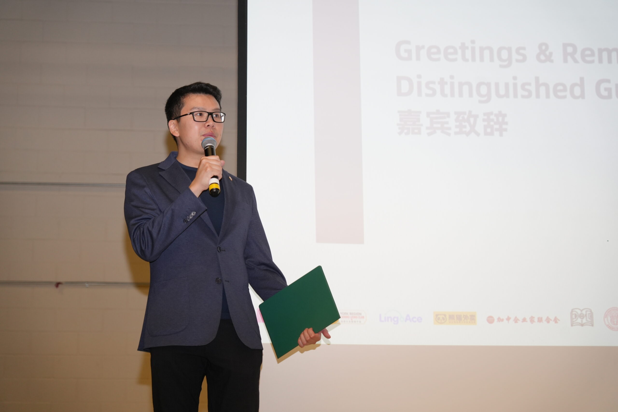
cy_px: 206
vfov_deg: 17.1
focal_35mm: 80
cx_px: 309
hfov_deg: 25.4
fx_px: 1373
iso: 1250
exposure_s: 1/160
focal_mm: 80
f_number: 4
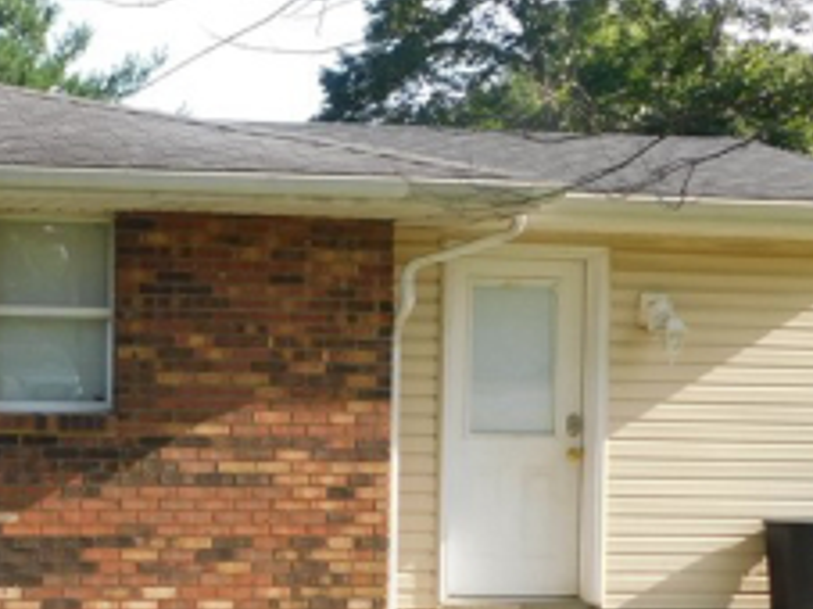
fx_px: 2066
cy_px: 441
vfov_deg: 16.7
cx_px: -159
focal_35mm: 88
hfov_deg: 20.8
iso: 125
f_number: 3.2
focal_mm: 5.3
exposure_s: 1/500
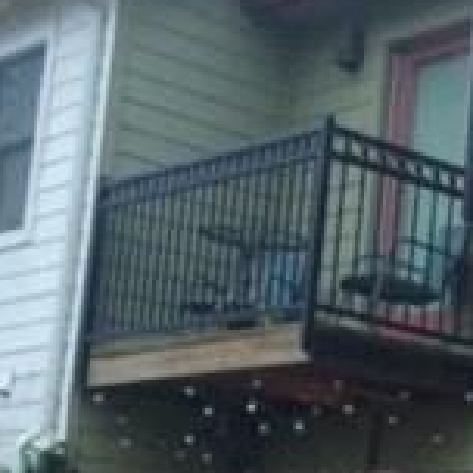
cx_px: 912
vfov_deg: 15.7
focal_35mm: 108
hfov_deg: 13.9
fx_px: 1670
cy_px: 504
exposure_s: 1/15
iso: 250
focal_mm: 4.15
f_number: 2.2
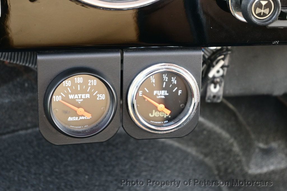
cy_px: 96
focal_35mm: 75
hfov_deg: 27.0
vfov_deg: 18.2
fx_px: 598
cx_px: 144
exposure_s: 1/80
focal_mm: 50
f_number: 6.3
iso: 1000
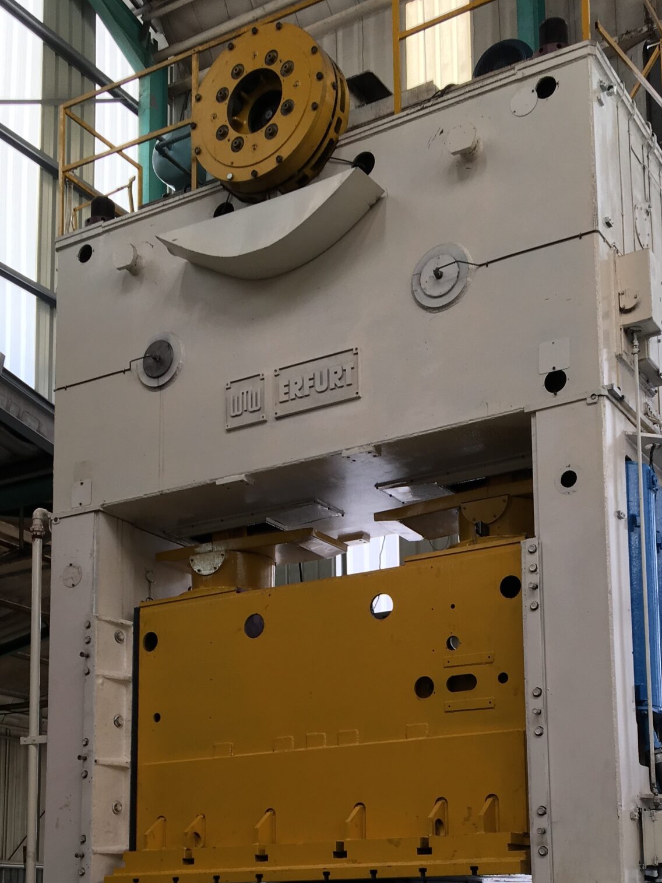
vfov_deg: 37.2
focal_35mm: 49
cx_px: 392
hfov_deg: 29.6
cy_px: 734
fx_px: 1250
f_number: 2.2
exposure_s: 1/100
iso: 25
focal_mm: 4.15
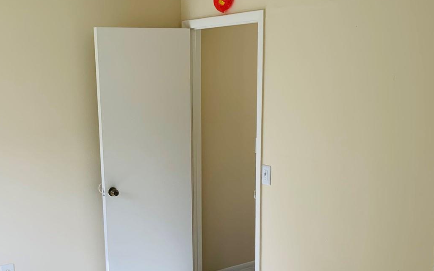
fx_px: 568
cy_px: 194
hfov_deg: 41.5
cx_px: 158
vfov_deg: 26.6
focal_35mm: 48
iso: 16
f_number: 1.8
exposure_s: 1/120
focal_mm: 3
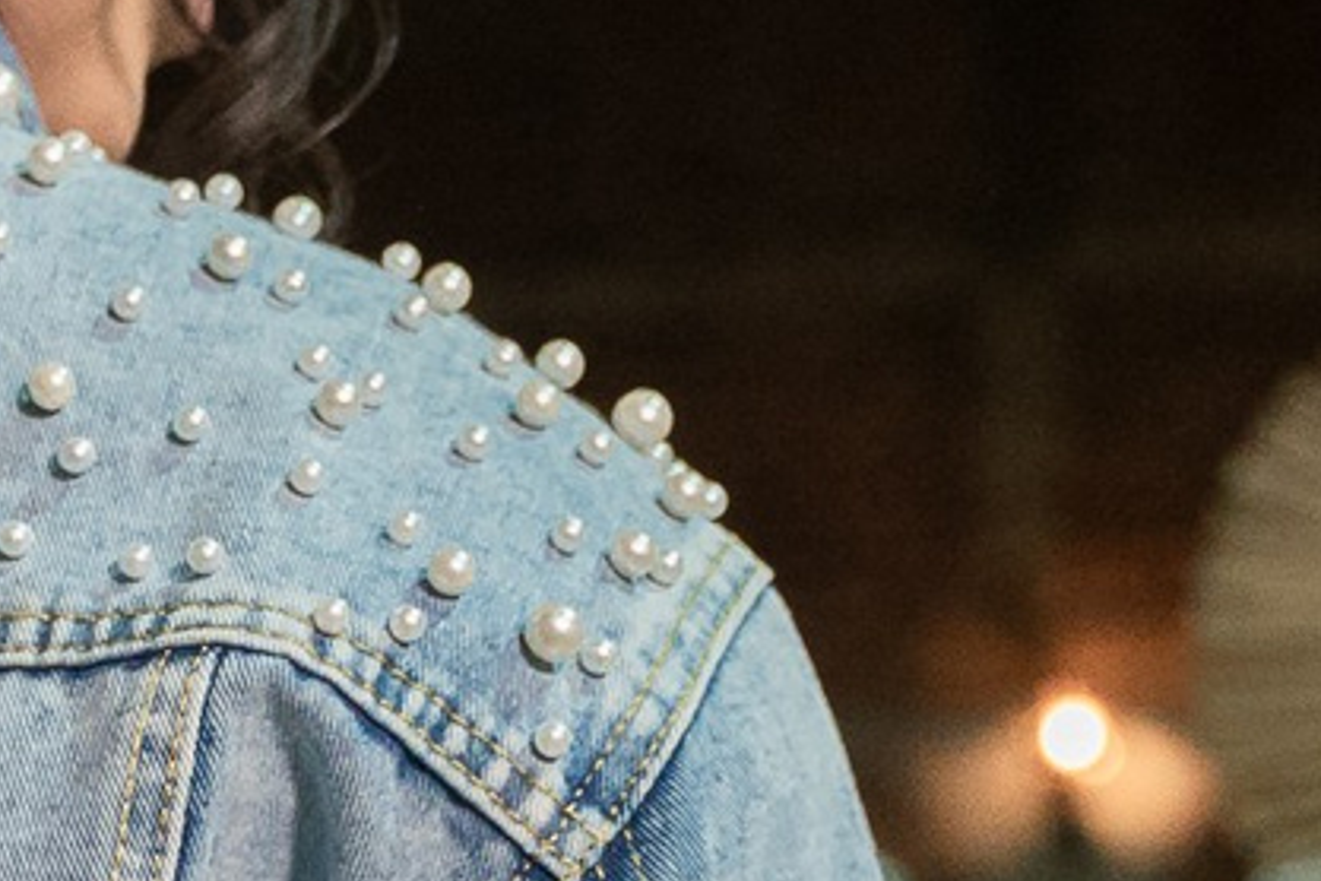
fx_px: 6311
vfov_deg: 7.9
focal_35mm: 172
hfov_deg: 11.7
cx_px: -187
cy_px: 1136
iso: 3200
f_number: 3.2
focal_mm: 28
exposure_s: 1/320
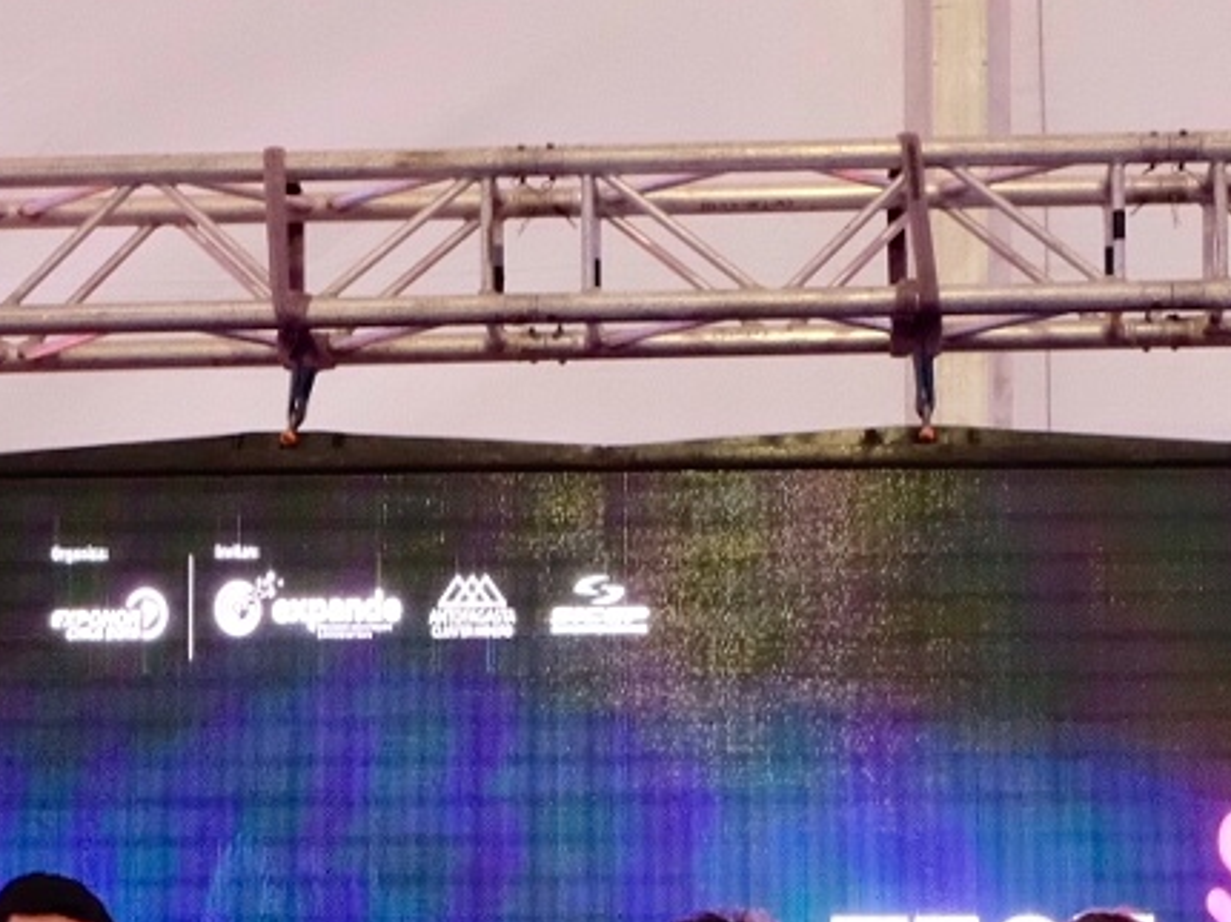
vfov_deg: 10.3
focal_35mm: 139
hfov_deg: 14.2
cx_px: 667
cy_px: 1337
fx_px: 4940
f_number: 4
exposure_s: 1/30
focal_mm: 23
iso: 3200
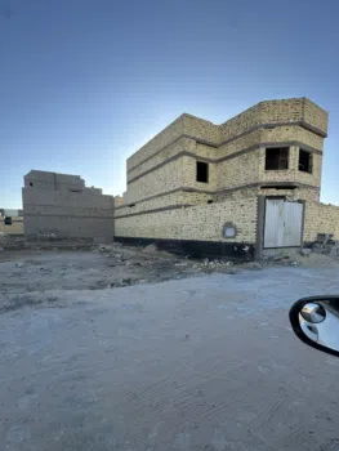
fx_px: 209
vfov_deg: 94.2
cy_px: 247
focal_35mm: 16
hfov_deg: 77.9
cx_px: 152
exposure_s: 1/602
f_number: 2.2
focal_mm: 2.22
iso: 40
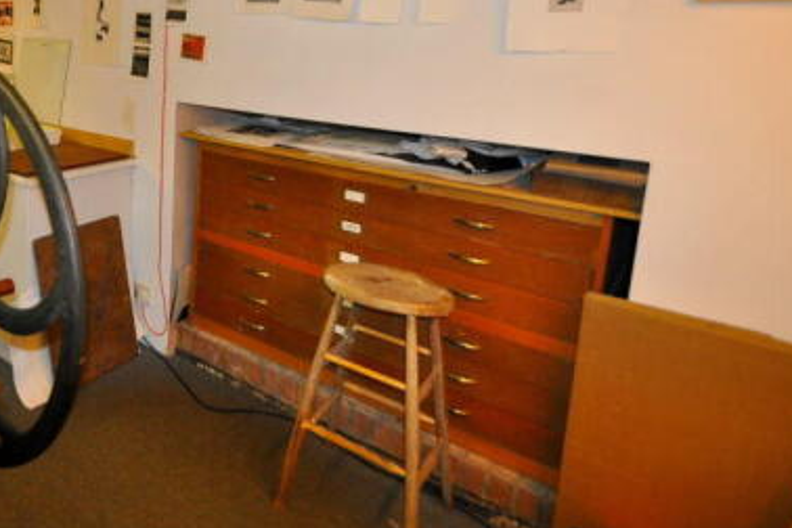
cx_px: 163
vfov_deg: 47.3
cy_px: 117
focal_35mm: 26
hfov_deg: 63.6
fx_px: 572
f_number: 3.5
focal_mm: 10
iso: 800
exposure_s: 1/125
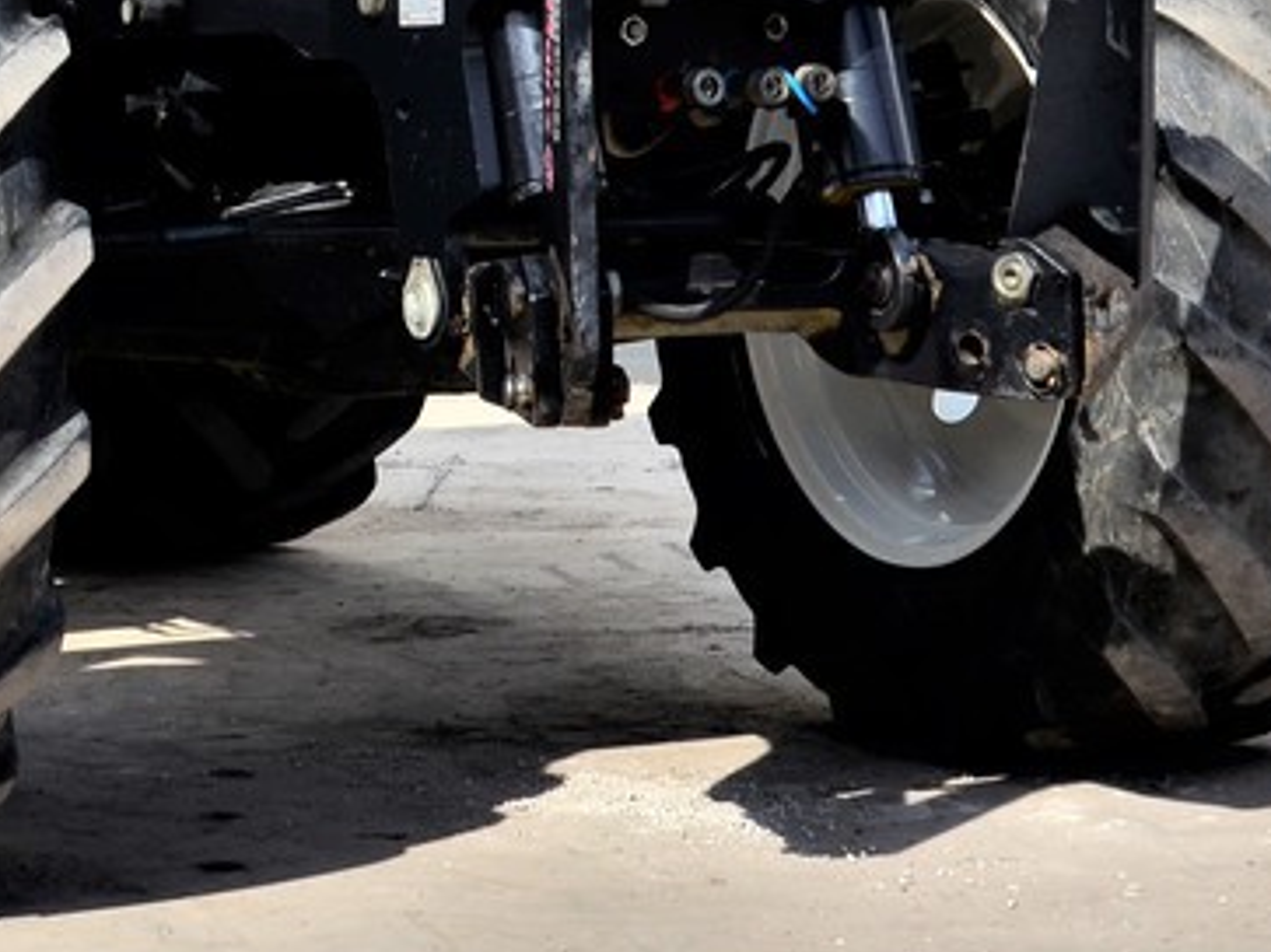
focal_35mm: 107
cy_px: -270
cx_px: 147
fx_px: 3916
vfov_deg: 13.4
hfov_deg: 18.2
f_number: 6.3
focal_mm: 21
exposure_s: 1/640
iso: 125
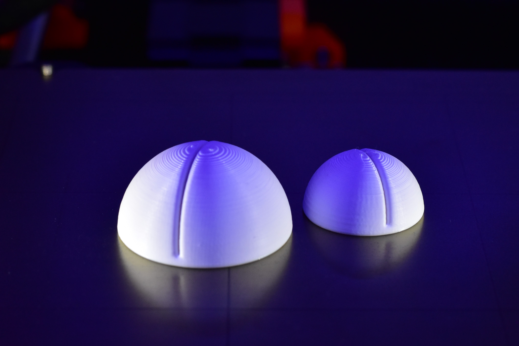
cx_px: 260
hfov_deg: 27.0
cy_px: 173
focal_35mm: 75
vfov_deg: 18.2
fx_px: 1081
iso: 1600
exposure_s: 1/125
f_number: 8
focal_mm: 50
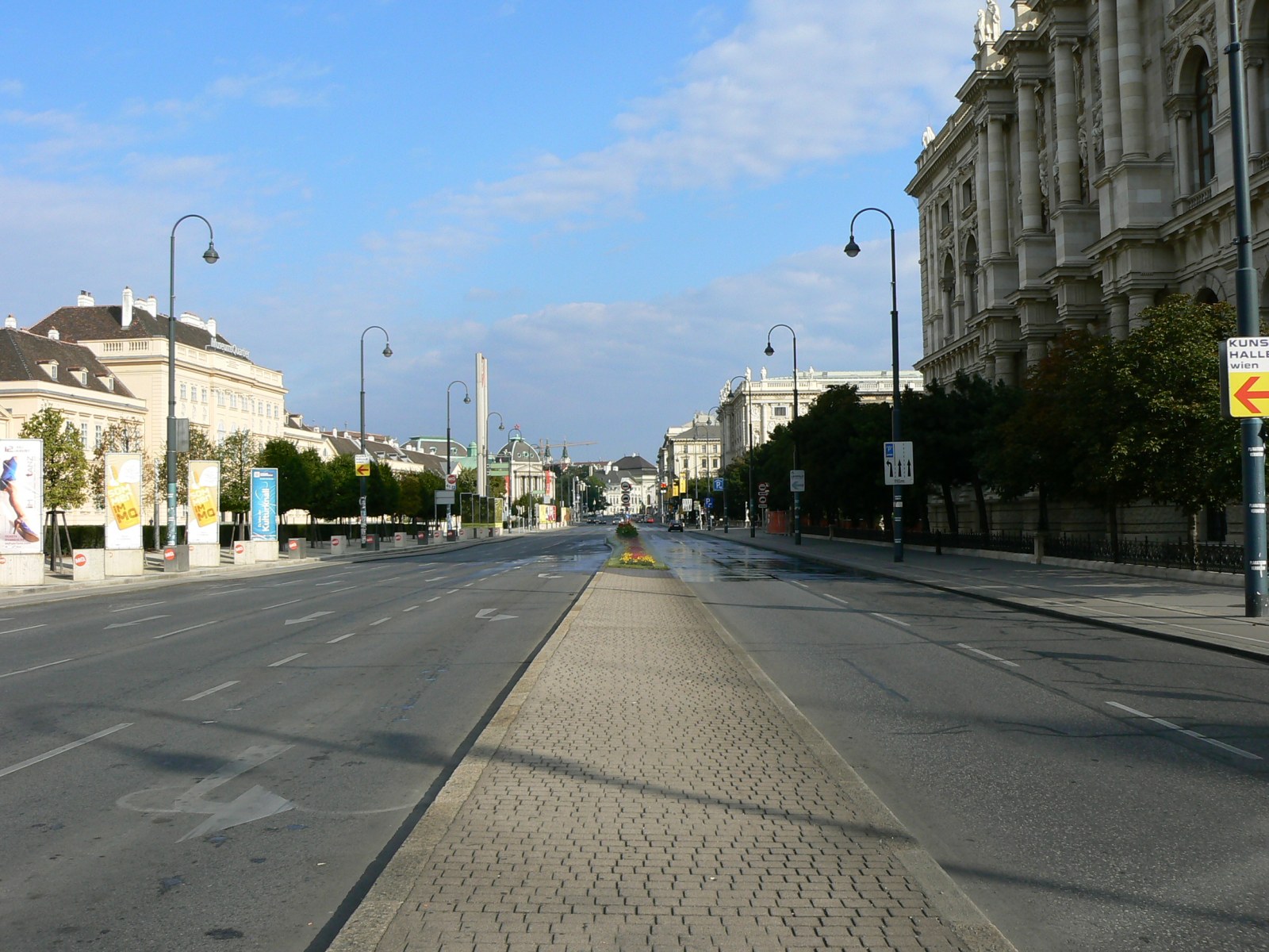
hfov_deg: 51.4
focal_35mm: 36
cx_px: 634
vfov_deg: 39.7
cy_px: 476
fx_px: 1320
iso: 80
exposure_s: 1/500
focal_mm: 6
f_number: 5.6
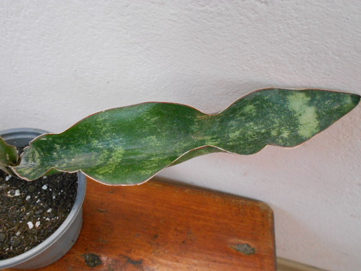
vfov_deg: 48.2
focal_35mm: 29
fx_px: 302
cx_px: 180
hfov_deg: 61.7
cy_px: 136
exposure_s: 1/200
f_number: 3.4
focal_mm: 5.3
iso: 400
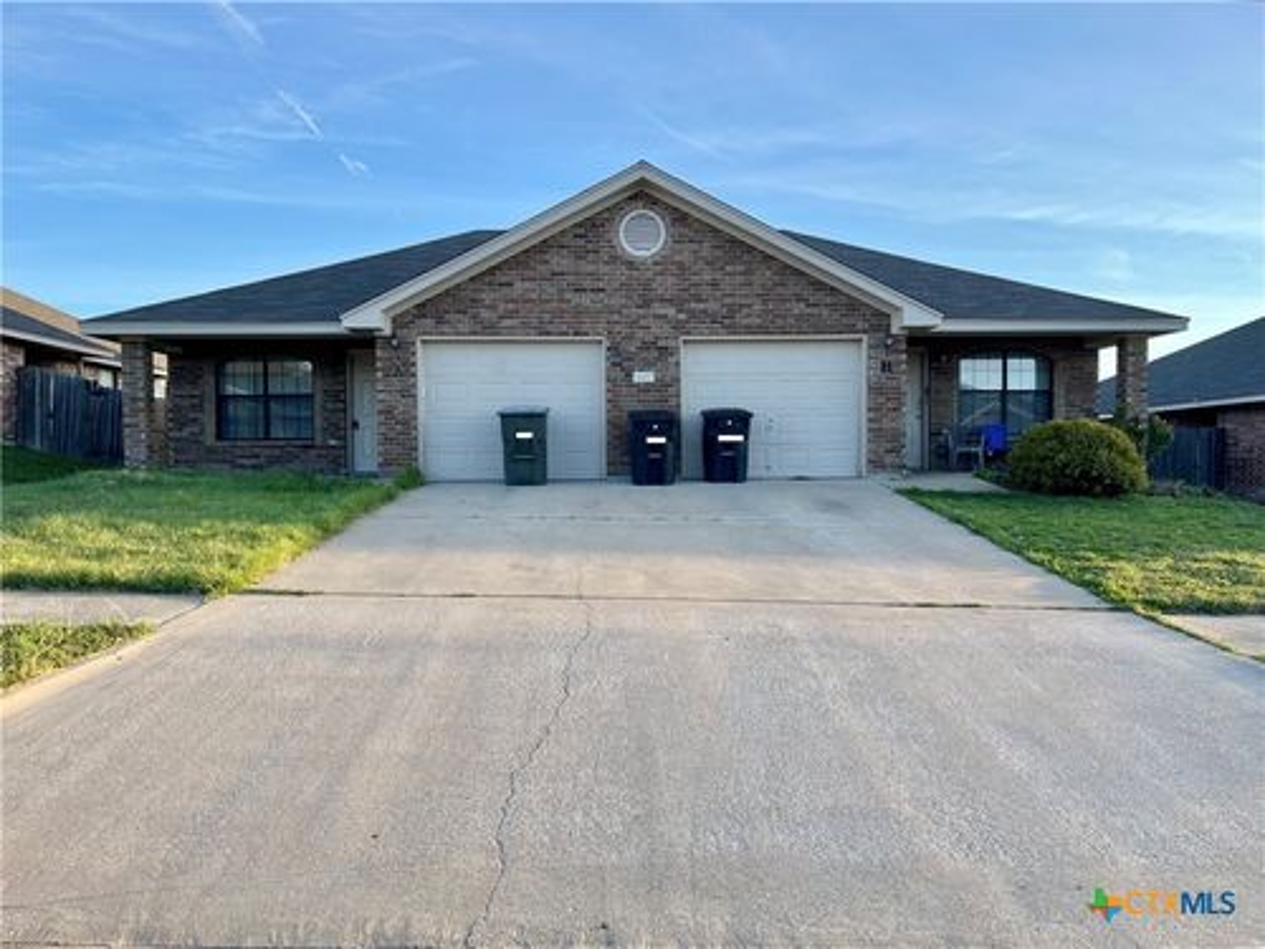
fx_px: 950
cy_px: 474
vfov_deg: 53.1
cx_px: 632
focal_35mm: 26
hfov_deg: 67.3
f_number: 1.6
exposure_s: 1/737
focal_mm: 5.1
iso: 50
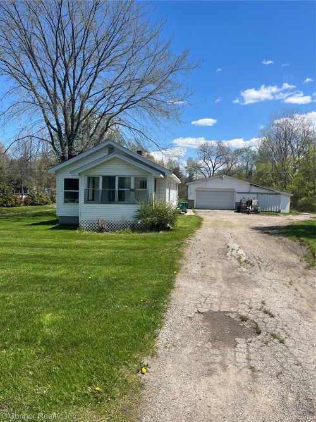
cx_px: 158
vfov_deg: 67.3
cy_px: 211
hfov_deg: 53.0
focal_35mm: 26
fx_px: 317
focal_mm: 5.1
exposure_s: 1/3311
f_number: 1.6
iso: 50
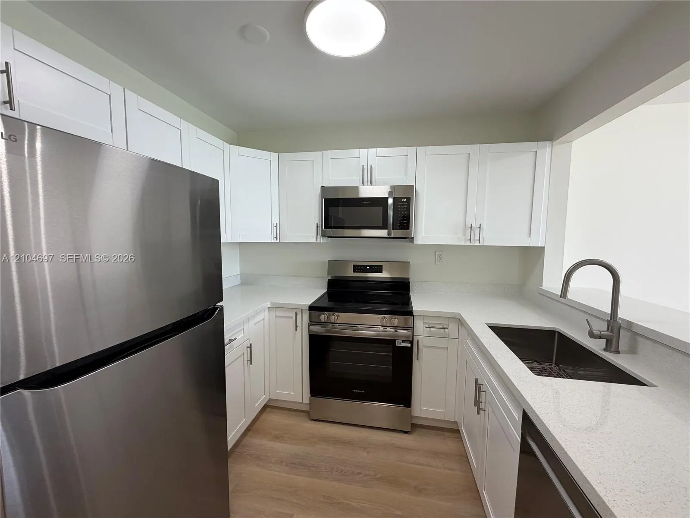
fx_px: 279
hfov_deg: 102.1
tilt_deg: -4.3
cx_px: 345
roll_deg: -0.3
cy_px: 259
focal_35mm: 14
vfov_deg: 85.7
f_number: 2.2
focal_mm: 2.22
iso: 160
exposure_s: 1/120
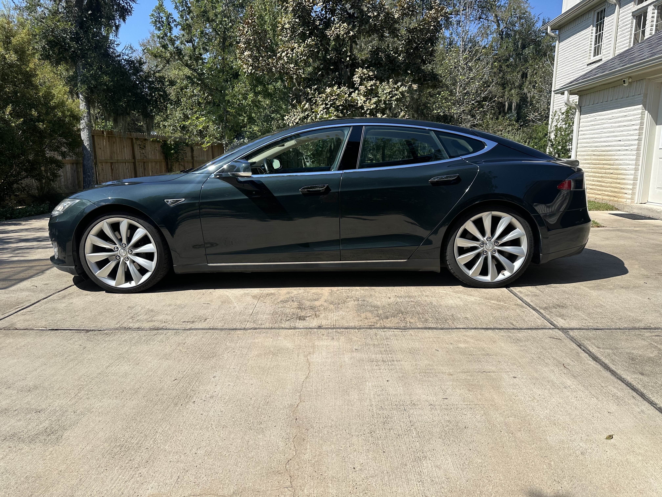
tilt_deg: -11.4
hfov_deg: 71.6
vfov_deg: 56.8
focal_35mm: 24
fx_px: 459
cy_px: 248
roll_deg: -0.8
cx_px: 331
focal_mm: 6.86
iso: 80
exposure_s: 1/5263
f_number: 1.78
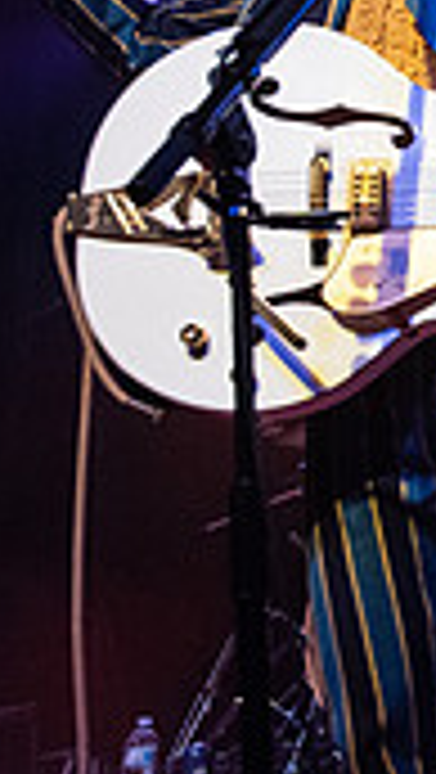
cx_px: 1010
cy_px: 229
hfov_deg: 12.8
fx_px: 1538
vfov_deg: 27.9
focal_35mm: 75
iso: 3200
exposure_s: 1/250
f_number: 3.2
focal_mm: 20
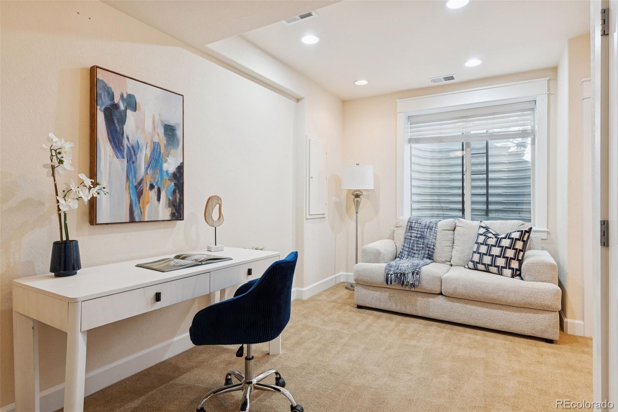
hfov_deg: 84.0
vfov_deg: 61.9
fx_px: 343
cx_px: 309
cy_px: 206
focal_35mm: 20
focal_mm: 20
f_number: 9
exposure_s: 1/13
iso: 400
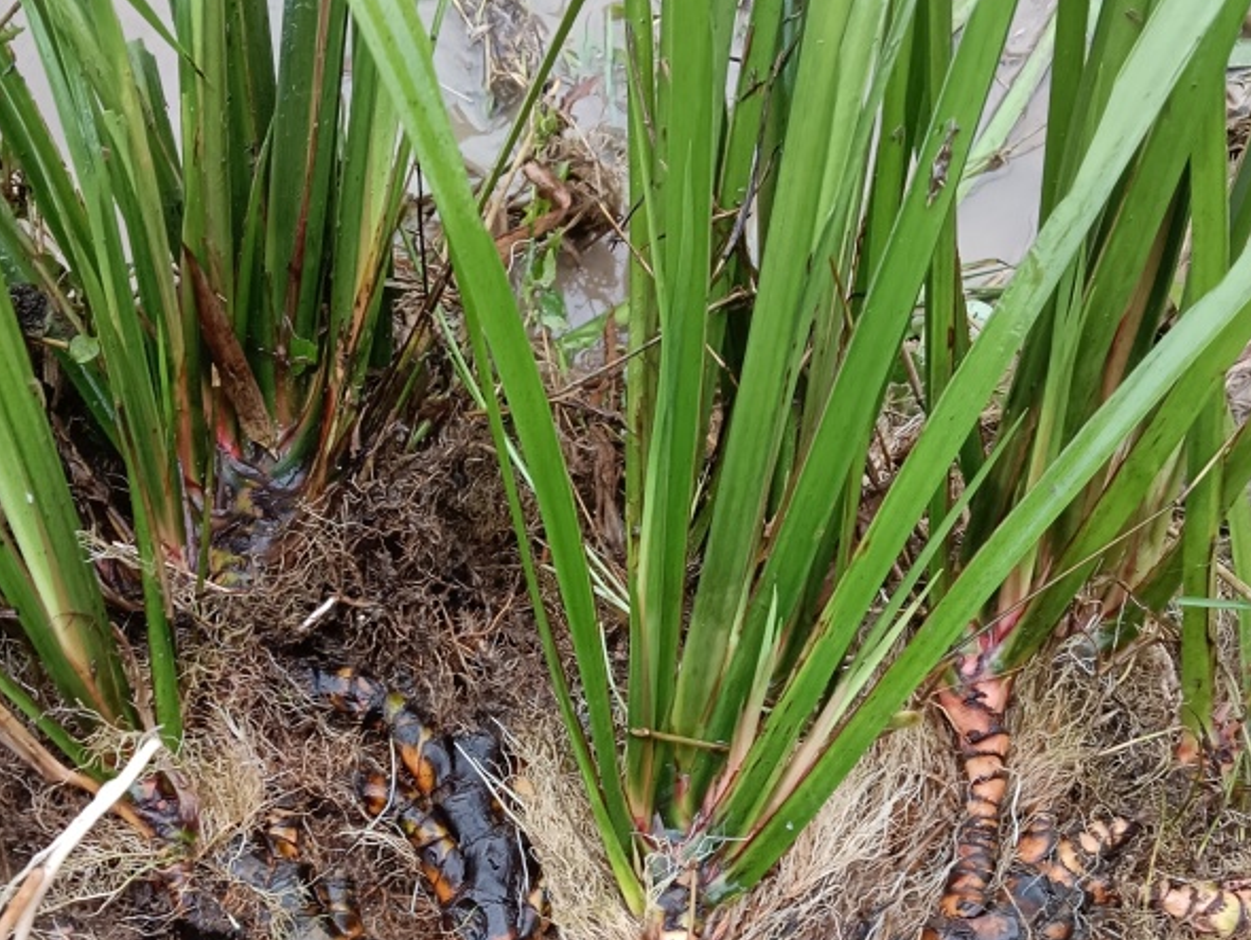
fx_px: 1699
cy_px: 725
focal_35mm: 47
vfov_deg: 30.3
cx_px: 556
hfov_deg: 40.4
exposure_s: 1/50
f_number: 1.8
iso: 512
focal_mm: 4.05
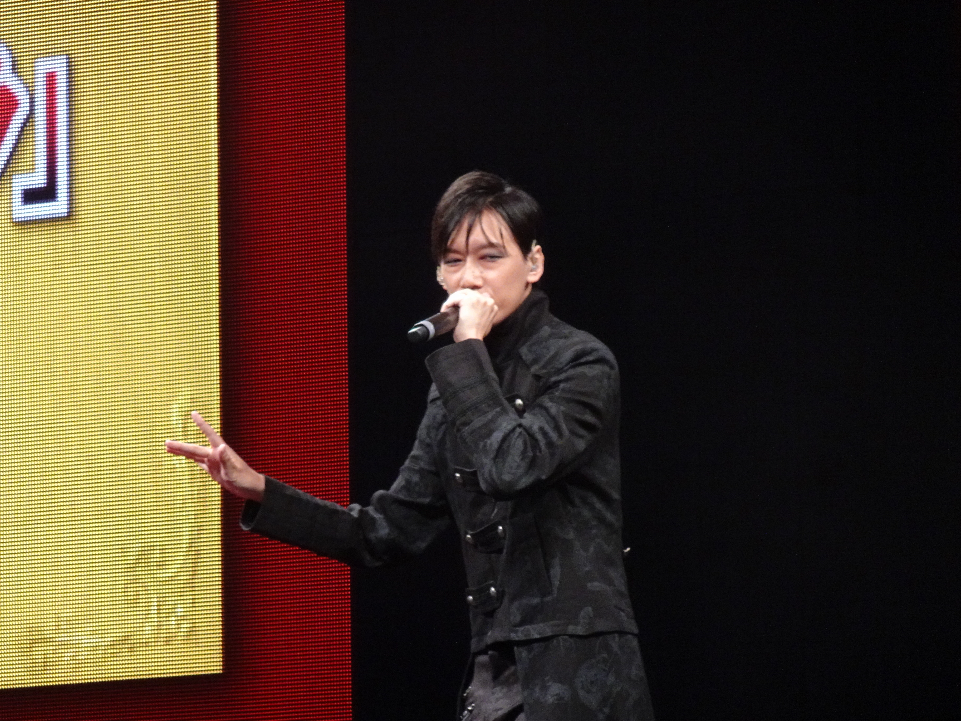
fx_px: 11105
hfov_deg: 5.0
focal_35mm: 400
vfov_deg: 3.7
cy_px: 360
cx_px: 480
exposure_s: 1/100
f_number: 6.3
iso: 800
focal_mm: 65.14
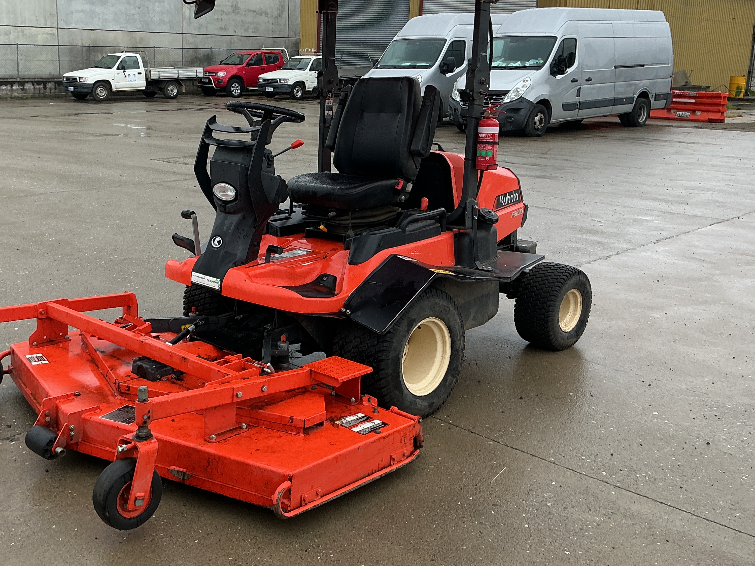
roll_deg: -1.6
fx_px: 851
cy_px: 241
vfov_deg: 36.7
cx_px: 300
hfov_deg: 47.6
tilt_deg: -12.9
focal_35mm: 39
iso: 25
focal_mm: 3
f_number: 1.8
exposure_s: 1/126
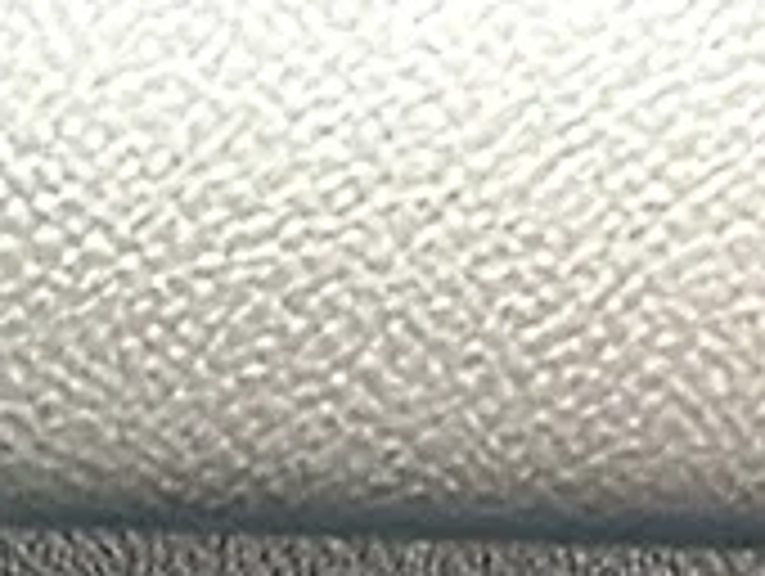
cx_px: 544
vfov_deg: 7.6
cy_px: 875
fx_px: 4271
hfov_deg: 10.2
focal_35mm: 193
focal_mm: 6.86
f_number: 1.78
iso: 200
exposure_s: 1/41
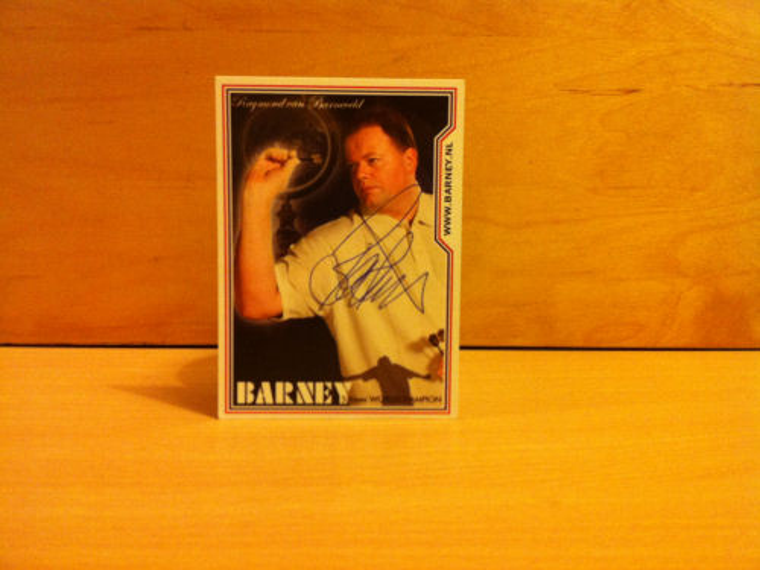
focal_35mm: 35
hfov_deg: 52.6
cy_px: 285
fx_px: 768
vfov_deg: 40.7
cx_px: 380
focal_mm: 3.85
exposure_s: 1/15
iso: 250
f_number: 2.8
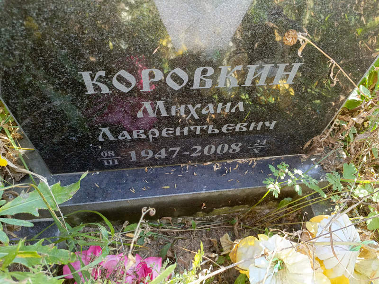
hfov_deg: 69.4
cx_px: 190
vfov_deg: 54.9
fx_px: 274
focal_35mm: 25
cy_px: 142
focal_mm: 4.76
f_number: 1.69
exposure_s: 1/100
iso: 283
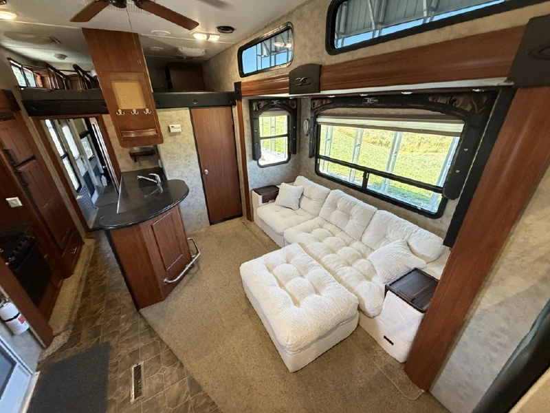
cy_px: 206
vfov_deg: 85.7
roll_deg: -0.2
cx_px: 275
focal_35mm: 14
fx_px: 222
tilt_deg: -25.9
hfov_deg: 102.1
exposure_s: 1/60
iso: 500
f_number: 2.2
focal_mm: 2.22
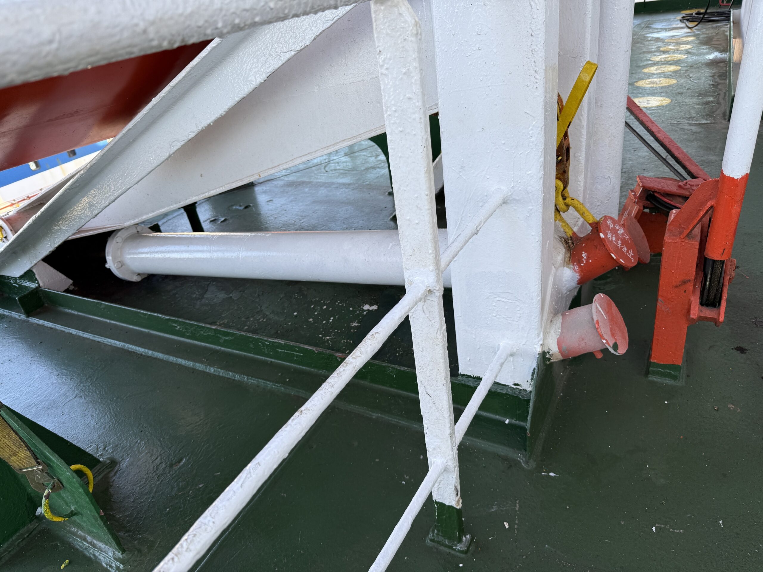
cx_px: 382
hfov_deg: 71.6
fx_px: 529
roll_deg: +12.0
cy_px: 286
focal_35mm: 24
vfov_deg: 56.8
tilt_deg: -26.5
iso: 80
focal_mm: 6.76
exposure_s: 1/423
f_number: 1.78
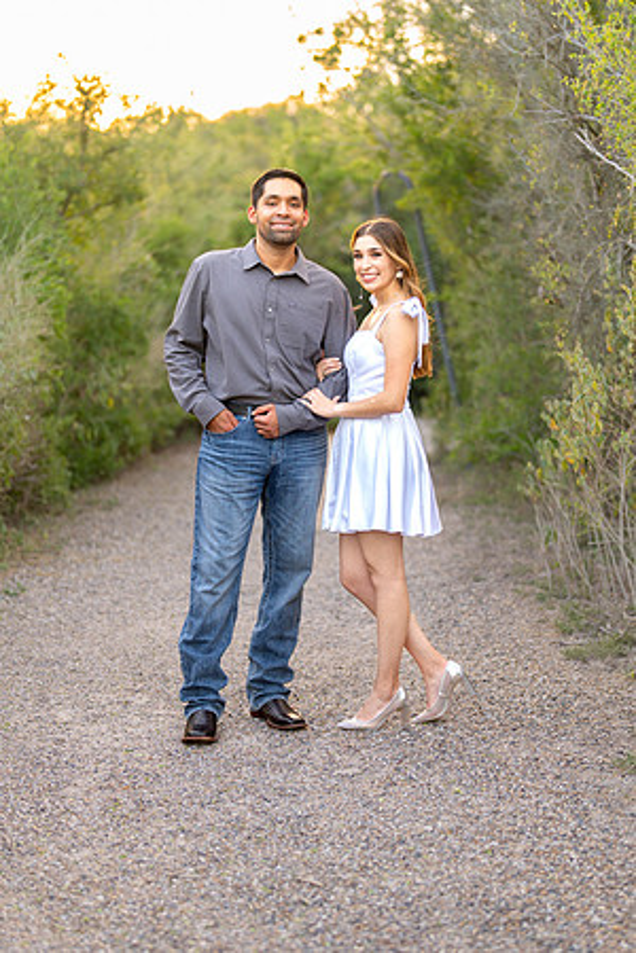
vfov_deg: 27.0
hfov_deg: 18.2
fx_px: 1987
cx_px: 318
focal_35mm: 75
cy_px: 476
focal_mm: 50
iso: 200
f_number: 1.2
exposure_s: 1/320
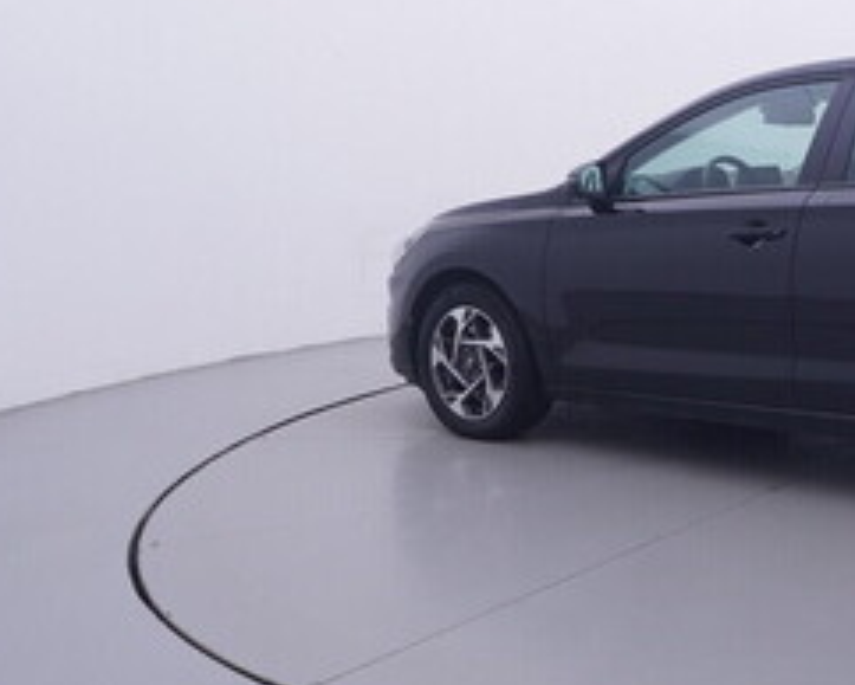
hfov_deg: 34.0
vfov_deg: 31.0
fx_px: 1217
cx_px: 924
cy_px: 197
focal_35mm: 48
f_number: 5
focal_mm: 15
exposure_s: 1/80
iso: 200
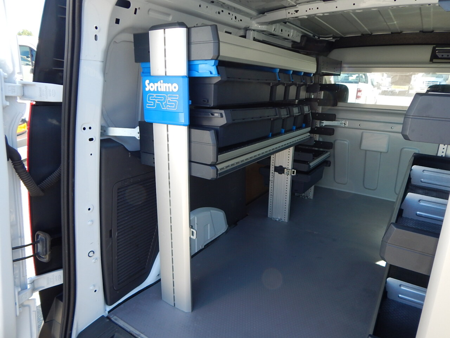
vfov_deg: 61.1
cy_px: 169
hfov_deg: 76.4
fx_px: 286
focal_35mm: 22
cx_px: 225
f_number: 3
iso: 125
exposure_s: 1/200
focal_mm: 4
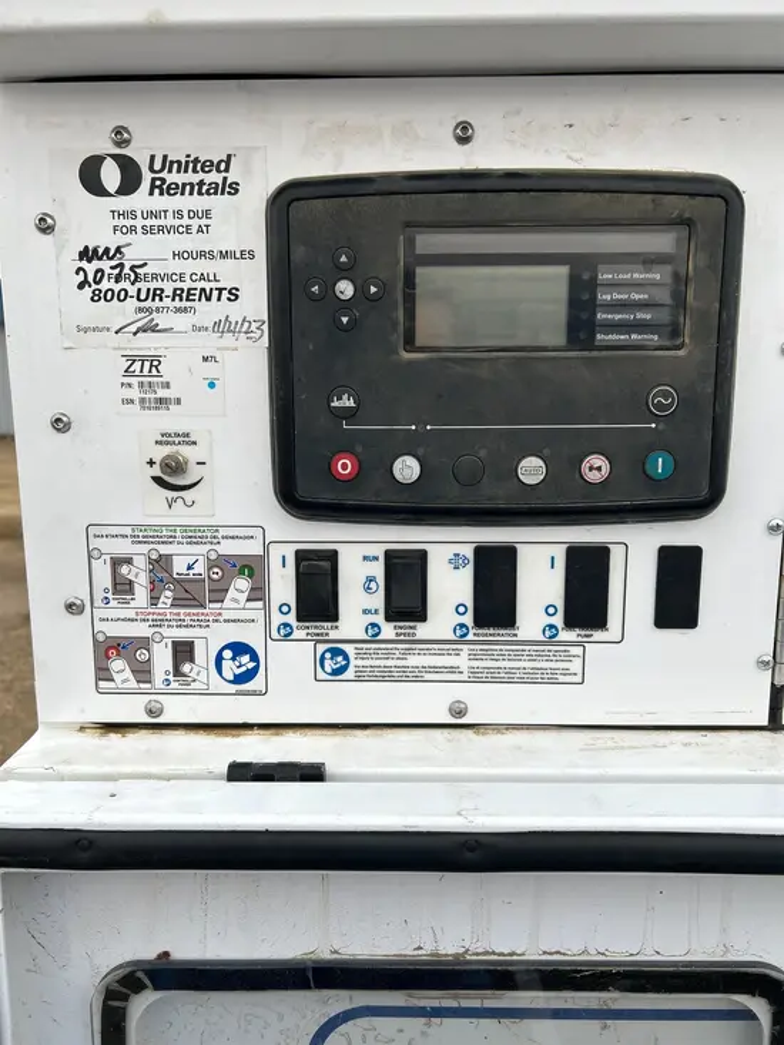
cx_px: 392
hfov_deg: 53.1
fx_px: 785
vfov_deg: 67.3
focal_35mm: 26
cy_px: 522
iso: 50
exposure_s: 1/121
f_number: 1.5
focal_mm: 5.7
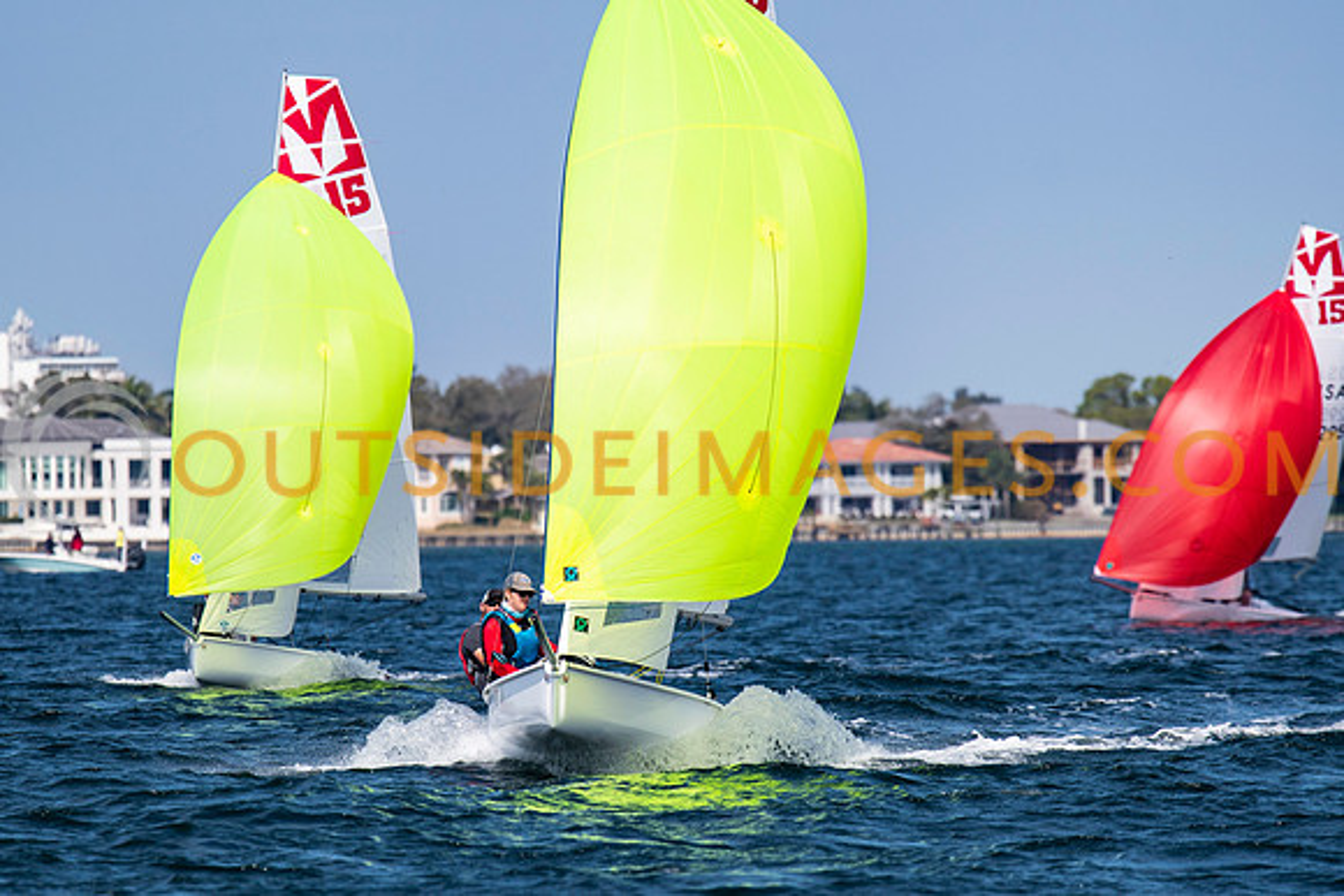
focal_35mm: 515
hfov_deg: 4.0
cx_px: 580
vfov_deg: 2.7
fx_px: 19217
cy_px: 504
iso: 400
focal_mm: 300
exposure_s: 1/5000
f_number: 5
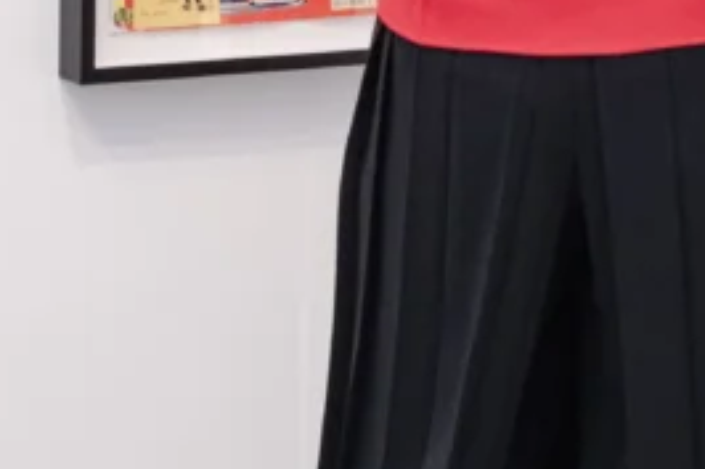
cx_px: 244
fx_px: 4247
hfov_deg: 9.5
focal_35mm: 217
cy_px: -95
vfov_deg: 6.3
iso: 640
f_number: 2.8
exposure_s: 1/250
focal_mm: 23
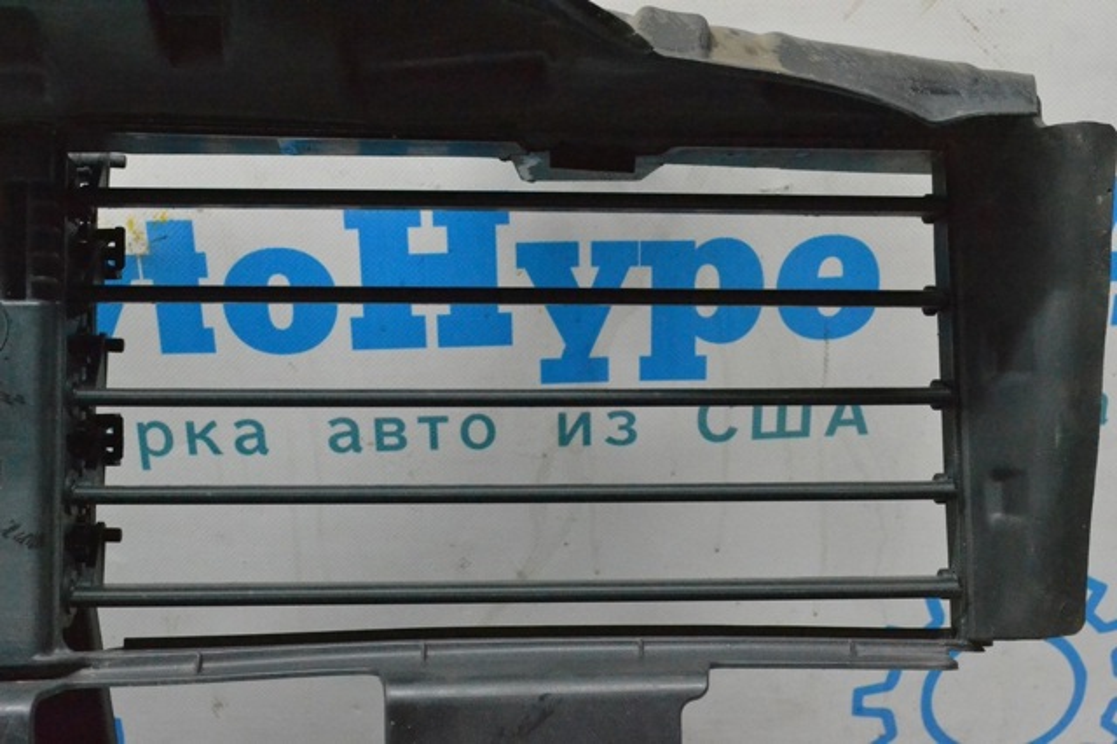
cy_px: 372
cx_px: 558
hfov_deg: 36.9
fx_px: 1675
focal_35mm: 54
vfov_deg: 25.0
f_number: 9
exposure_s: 1/160
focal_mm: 36
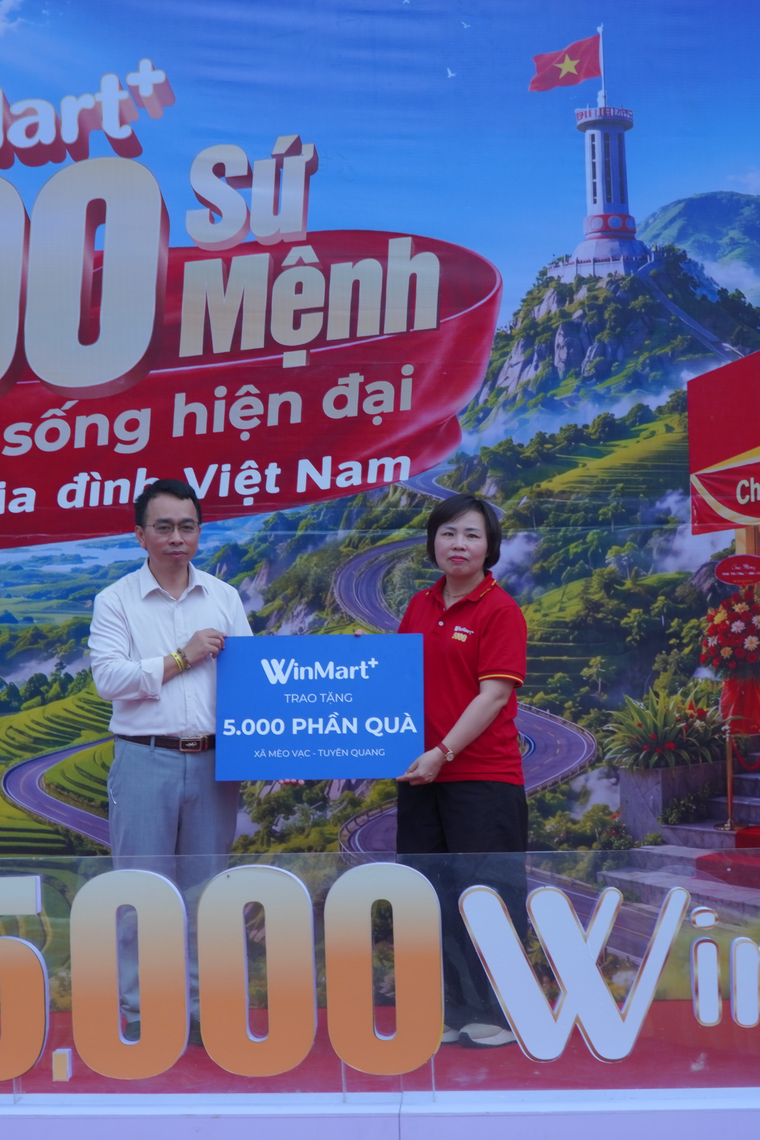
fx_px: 2240
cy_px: 563
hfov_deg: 19.2
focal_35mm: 71
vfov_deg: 28.5
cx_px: 276
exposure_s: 1/160
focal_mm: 31
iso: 250
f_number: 5
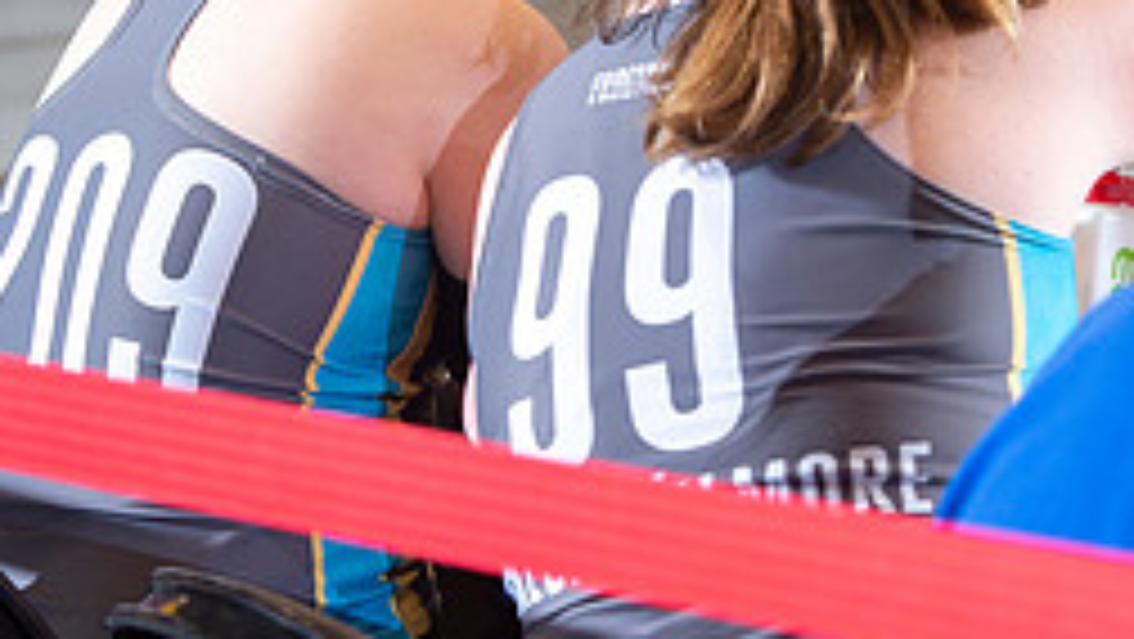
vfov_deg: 5.0
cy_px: 142
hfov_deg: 8.9
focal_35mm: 241
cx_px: 580
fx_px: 7250
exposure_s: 1/160
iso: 640
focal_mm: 100
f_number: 5.6
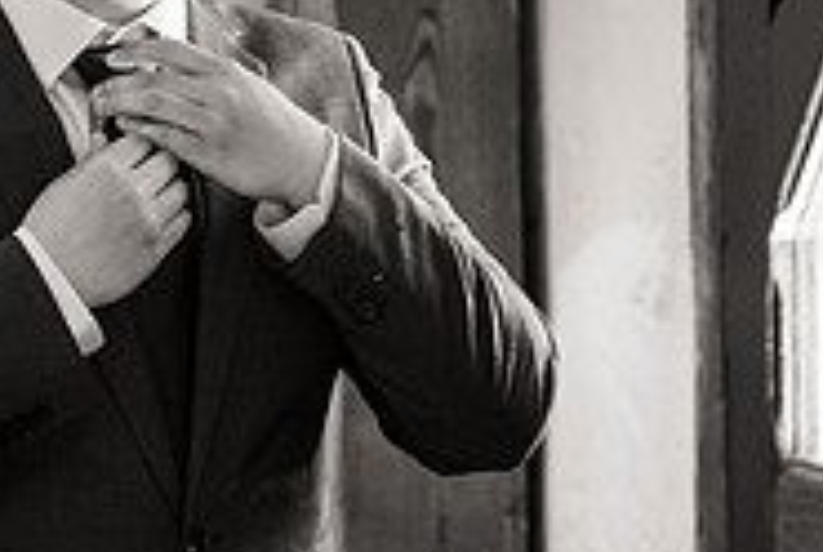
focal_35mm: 172
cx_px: 147
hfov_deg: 11.9
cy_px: -16
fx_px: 3938
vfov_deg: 8.0
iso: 2500
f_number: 2.8
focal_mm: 55
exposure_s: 1/50
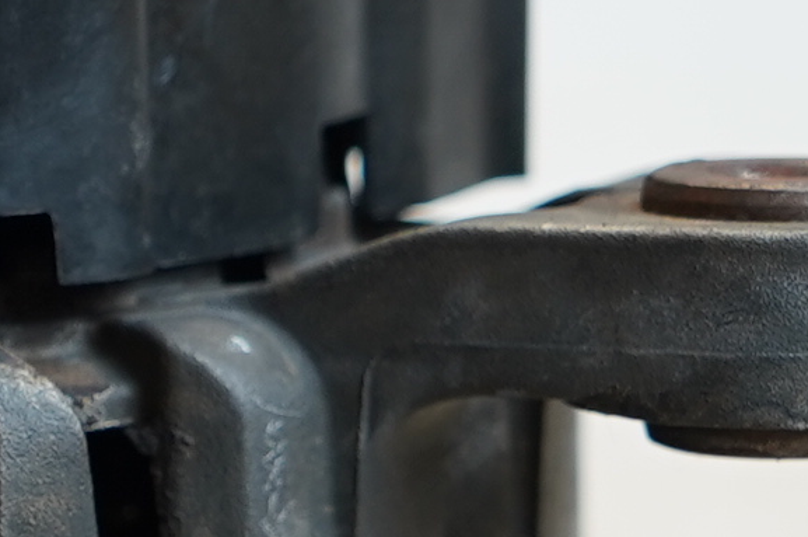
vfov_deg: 5.1
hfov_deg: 7.7
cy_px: 784
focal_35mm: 266
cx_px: -283
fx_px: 5962
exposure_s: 1/60
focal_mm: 34
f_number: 4
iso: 250
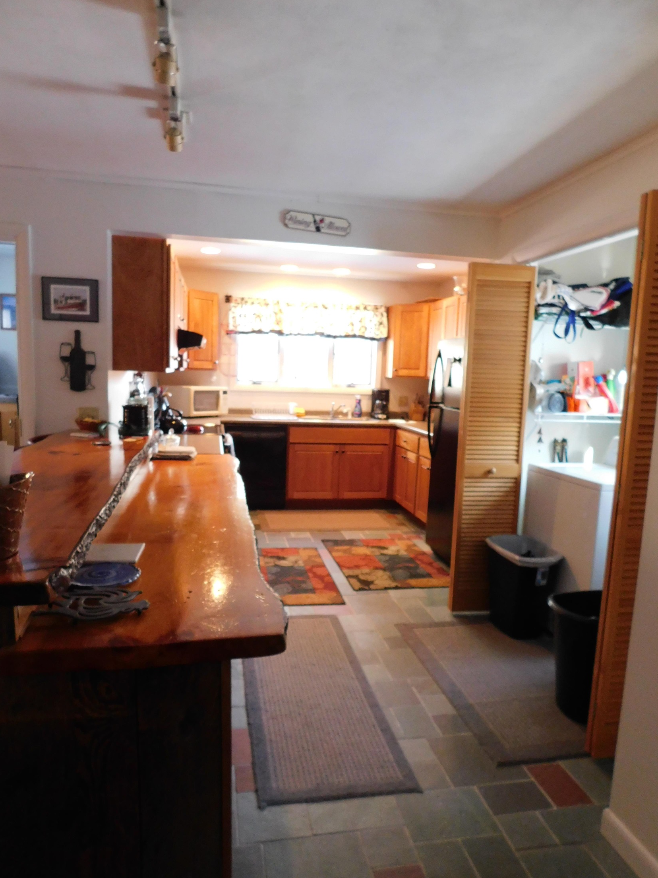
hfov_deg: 56.8
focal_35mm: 24
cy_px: 457
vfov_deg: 71.6
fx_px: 608
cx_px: 326
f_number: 3
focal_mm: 4
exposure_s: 1/13
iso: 400
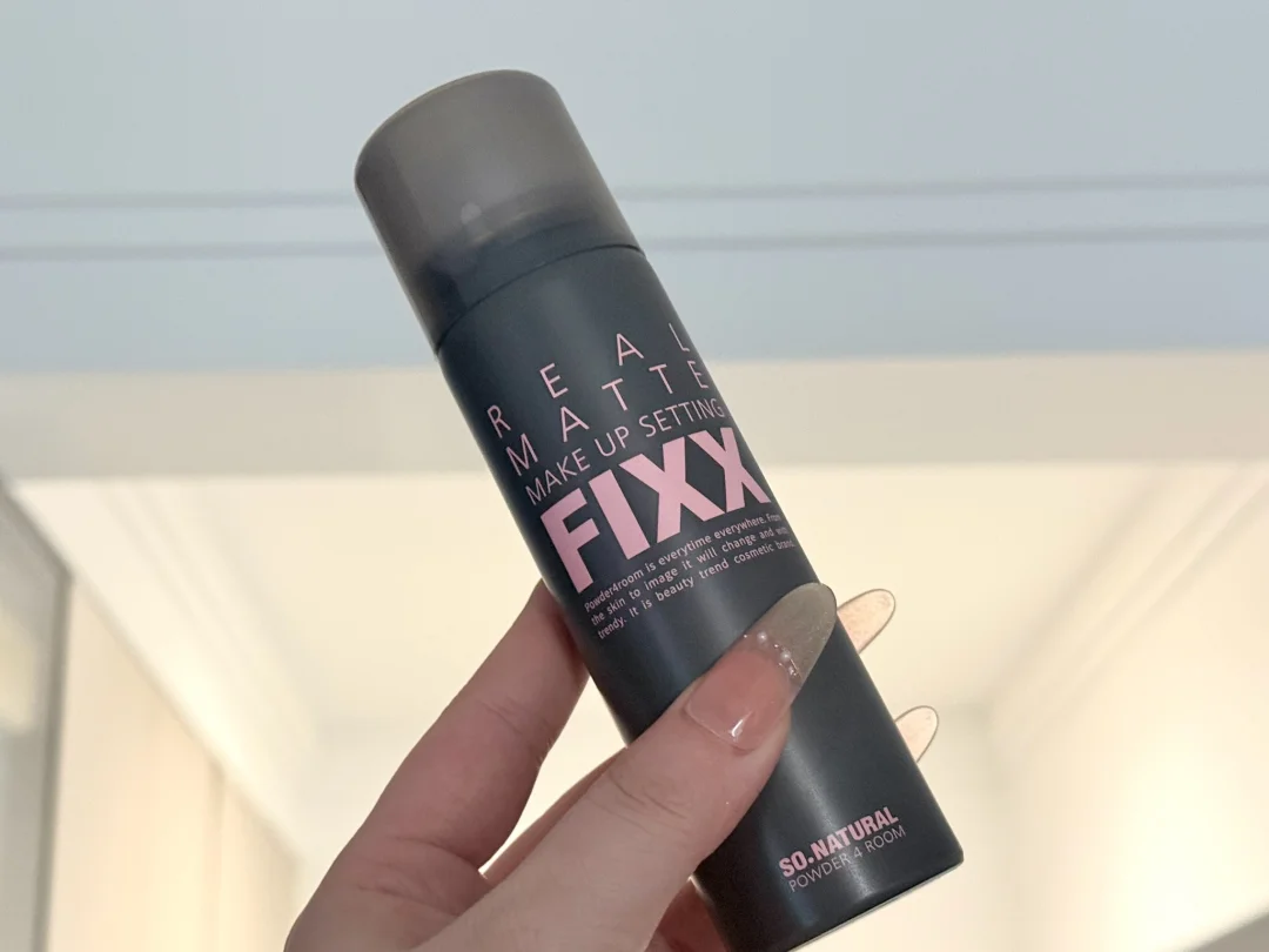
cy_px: 476
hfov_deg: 39.7
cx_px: 634
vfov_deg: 30.3
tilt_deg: +20.2
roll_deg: +4.0
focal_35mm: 48
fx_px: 1760
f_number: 1.78
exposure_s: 1/42
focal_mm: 6.76
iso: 250
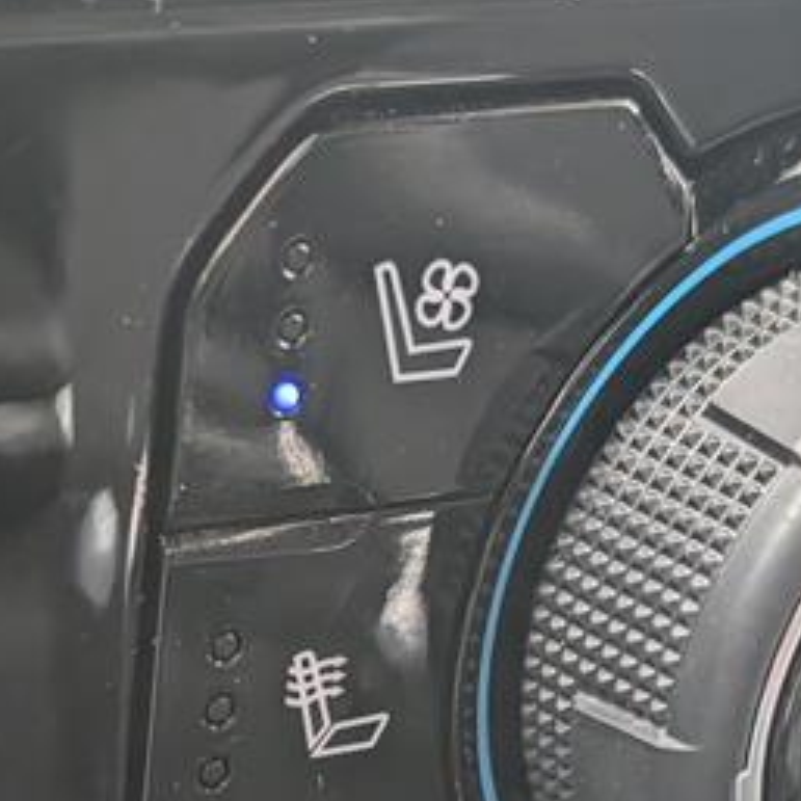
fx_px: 2827
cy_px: 633
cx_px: 480
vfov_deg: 16.0
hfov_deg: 16.1
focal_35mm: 108
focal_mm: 6.9
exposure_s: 1/87.7
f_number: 1.68
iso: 387
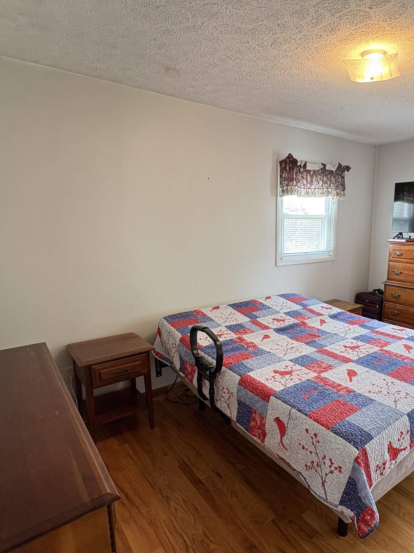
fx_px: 351
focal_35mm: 22
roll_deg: +0.3
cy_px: 289
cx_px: 278
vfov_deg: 76.3
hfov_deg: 59.6
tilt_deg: -10.4
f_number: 2.2
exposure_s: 1/60
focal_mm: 2.22
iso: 200
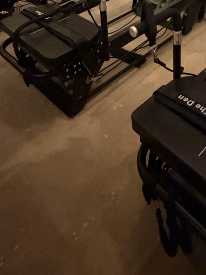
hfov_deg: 34.1
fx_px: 317
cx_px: 184
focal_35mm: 40
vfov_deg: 33.5
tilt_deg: -9.8
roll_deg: +1.2
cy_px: -86
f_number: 2.2
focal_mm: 2.22
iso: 1600
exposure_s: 1/30
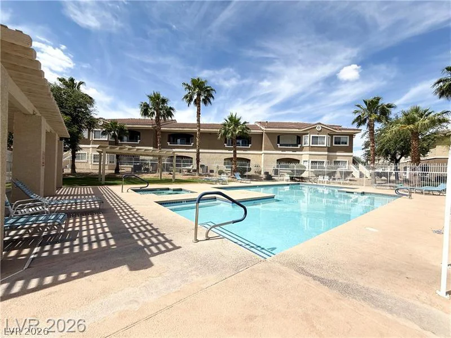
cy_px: 169
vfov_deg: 85.7
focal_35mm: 14
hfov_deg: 102.1
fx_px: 182
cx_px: 226
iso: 50
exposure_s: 1/3125
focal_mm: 2.22
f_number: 2.2
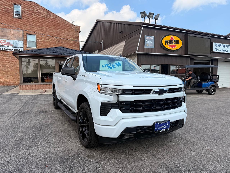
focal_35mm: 24
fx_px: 159
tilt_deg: -2.6
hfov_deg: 71.6
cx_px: 115
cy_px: 86
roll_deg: +1.2
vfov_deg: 56.8
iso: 80
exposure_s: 1/3425
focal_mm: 6.76
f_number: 1.78
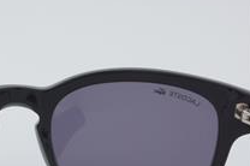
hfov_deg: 15.6
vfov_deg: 10.5
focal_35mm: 130
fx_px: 901
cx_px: 17
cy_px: 108
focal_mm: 45
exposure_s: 1/4
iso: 100
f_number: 32
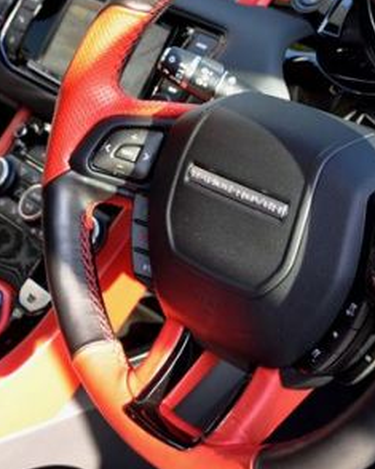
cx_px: 209
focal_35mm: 84
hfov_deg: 18.3
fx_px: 1166
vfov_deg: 22.7
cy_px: 218
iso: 500
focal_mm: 30
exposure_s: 1/80
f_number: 5.6
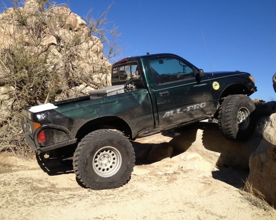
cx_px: 136
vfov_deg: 40.1
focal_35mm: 37
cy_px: 111
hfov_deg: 49.1
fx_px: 302
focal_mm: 4.3
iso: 50
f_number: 2.4
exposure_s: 1/1672
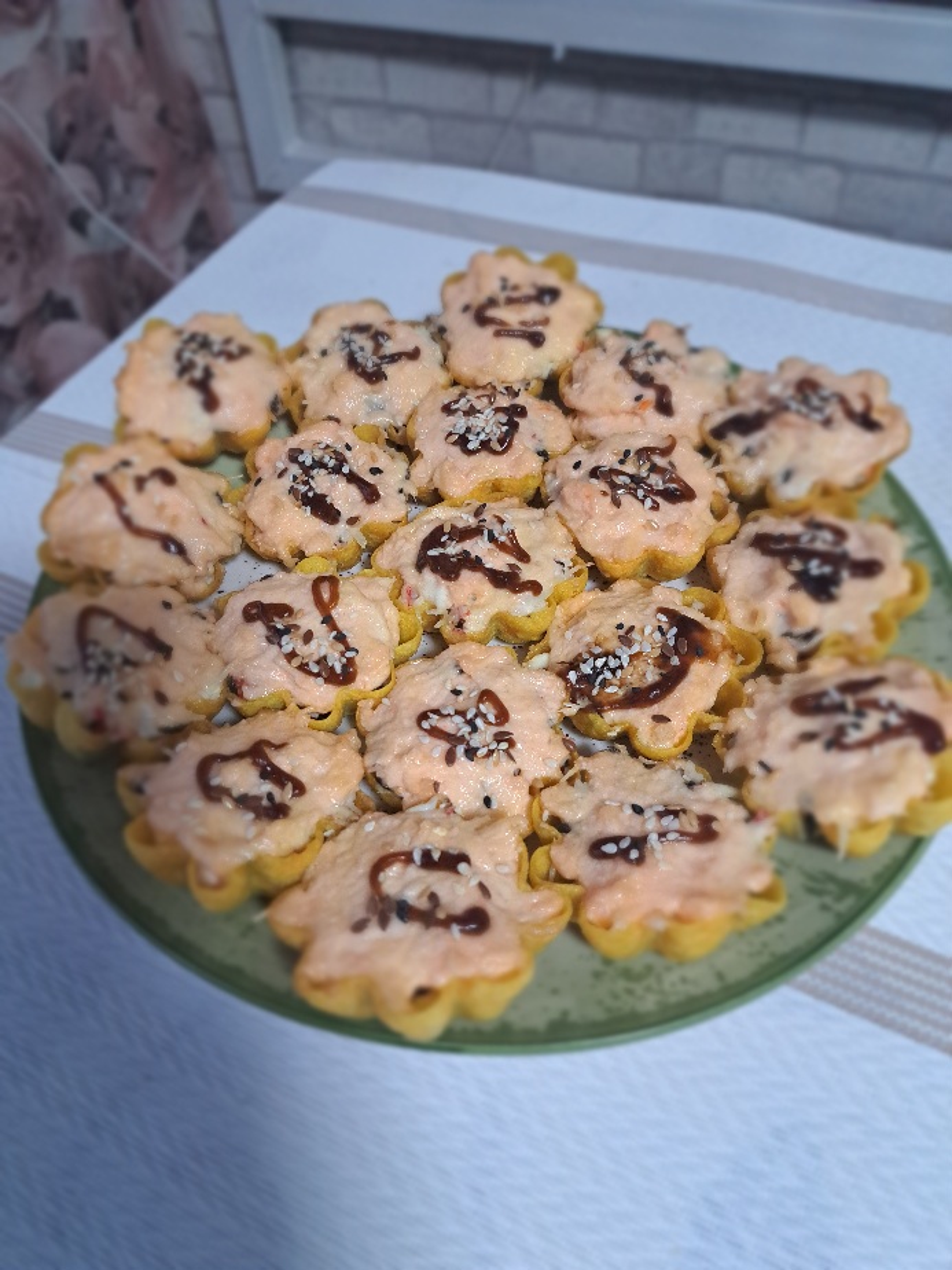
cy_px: 635
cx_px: 476
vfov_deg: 71.6
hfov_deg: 56.8
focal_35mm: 24
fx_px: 880
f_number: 1.8
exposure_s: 1/50
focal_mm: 5.23
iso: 250
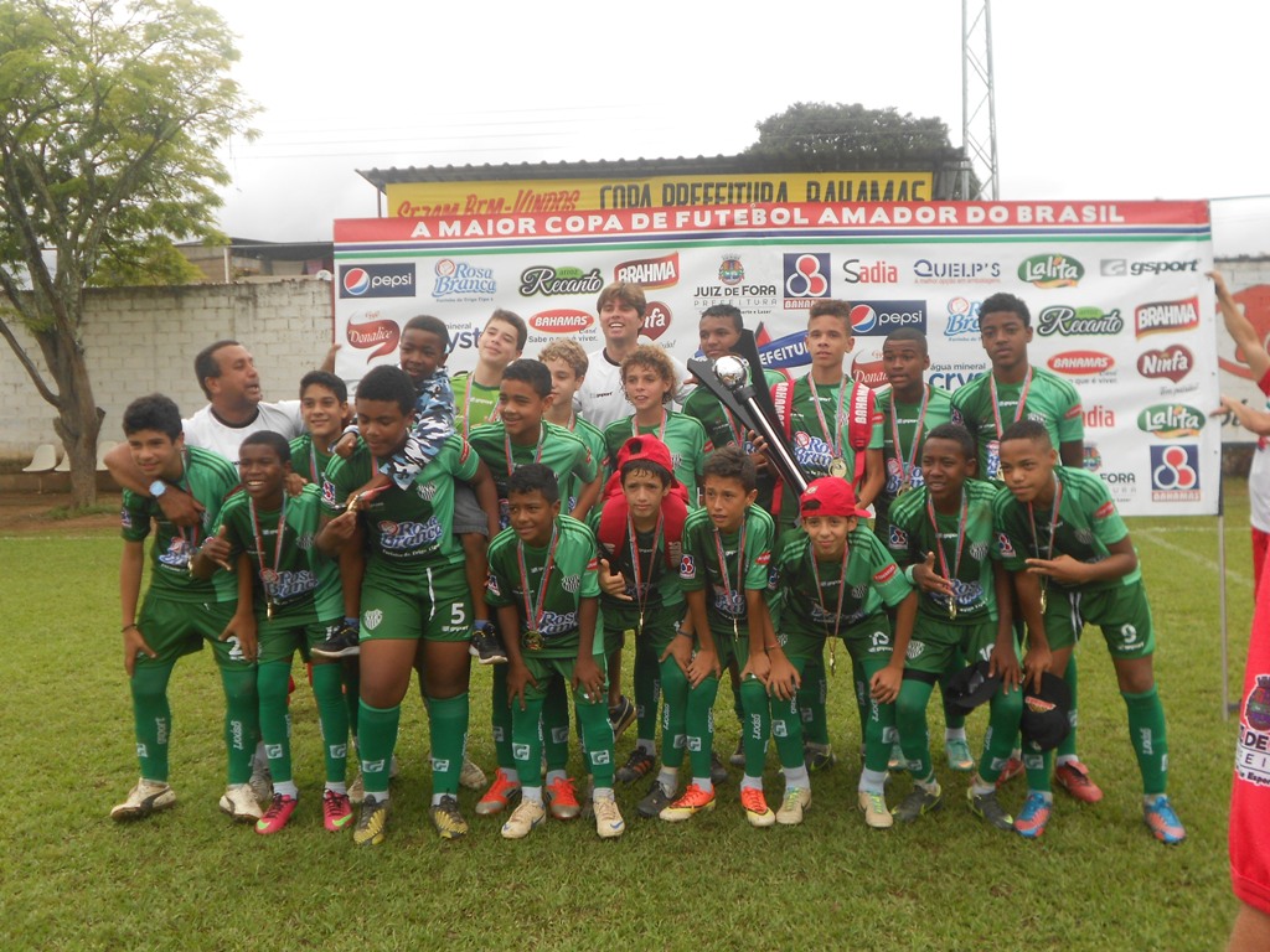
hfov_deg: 50.1
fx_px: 1357
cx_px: 635
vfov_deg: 38.7
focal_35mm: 37
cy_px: 476
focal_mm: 6.9
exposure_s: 1/320
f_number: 3.9
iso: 80
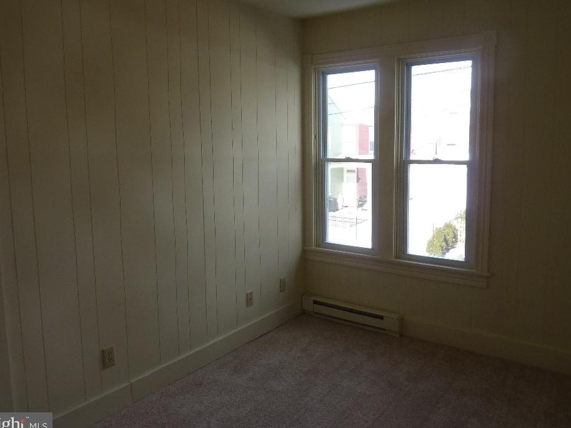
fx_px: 462
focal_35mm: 28
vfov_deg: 49.7
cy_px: 198
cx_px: 294
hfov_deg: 63.4
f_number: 3.5
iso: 80
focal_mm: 4.1
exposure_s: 1/100
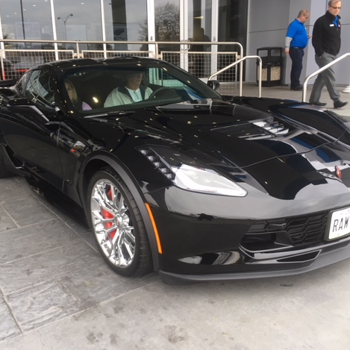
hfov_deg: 47.2
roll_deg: +1.7
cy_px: 175
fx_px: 400
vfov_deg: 47.2
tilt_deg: -13.3
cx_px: 177
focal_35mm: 35
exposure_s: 1/40
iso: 25
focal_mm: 4.15
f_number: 2.2
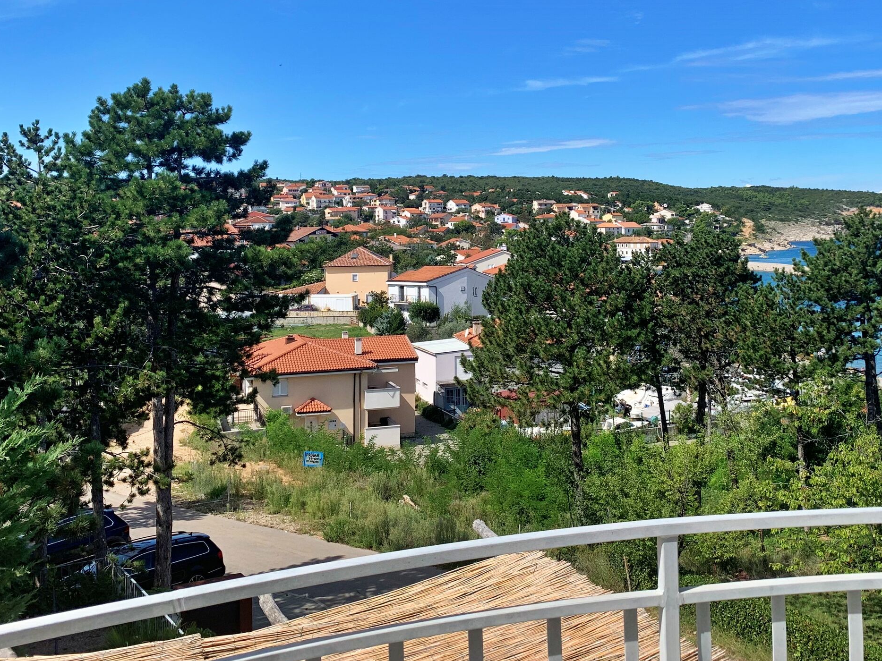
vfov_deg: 36.2
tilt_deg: +2.9
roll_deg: +0.4
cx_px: 523
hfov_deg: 47.6
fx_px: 994
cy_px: 193
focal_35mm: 39
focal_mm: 4.25
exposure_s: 1/2114
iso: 25
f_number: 1.8
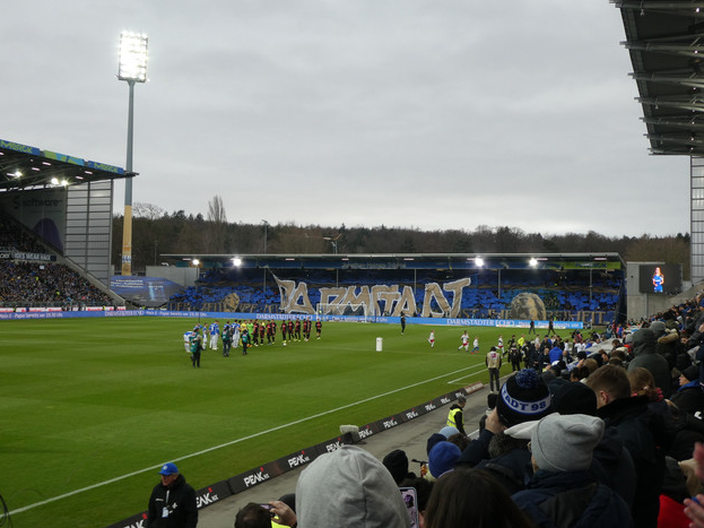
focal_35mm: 38
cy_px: 260
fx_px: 773
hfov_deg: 49.0
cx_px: 358
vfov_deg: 37.7
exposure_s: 1/80
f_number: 3.7
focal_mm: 6.7
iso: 80
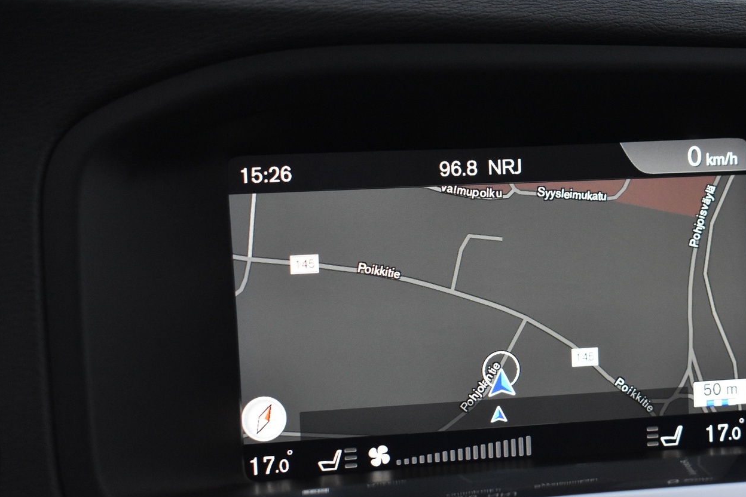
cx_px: 454
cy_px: 302
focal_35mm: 88
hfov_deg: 23.2
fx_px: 1816
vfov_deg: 15.6
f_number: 5
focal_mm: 45
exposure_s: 1/60
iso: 3200
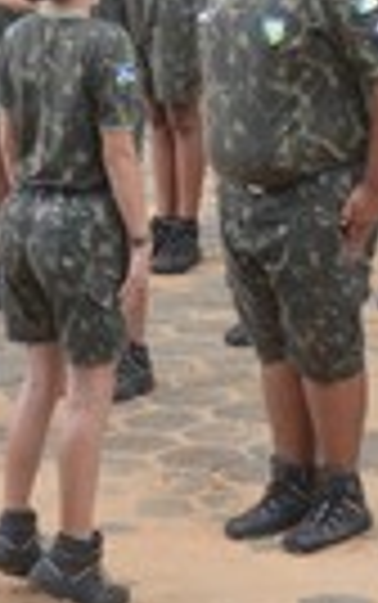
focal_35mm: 195
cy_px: 14
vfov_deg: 10.7
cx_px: 518
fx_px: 3207
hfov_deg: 6.7
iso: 320
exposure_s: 1/125
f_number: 5.6
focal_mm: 38
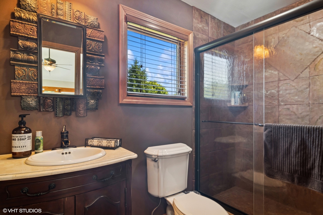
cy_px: 108
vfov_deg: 67.4
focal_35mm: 18
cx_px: 162
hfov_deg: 90.0
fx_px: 161
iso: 200
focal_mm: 12
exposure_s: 1/8
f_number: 8
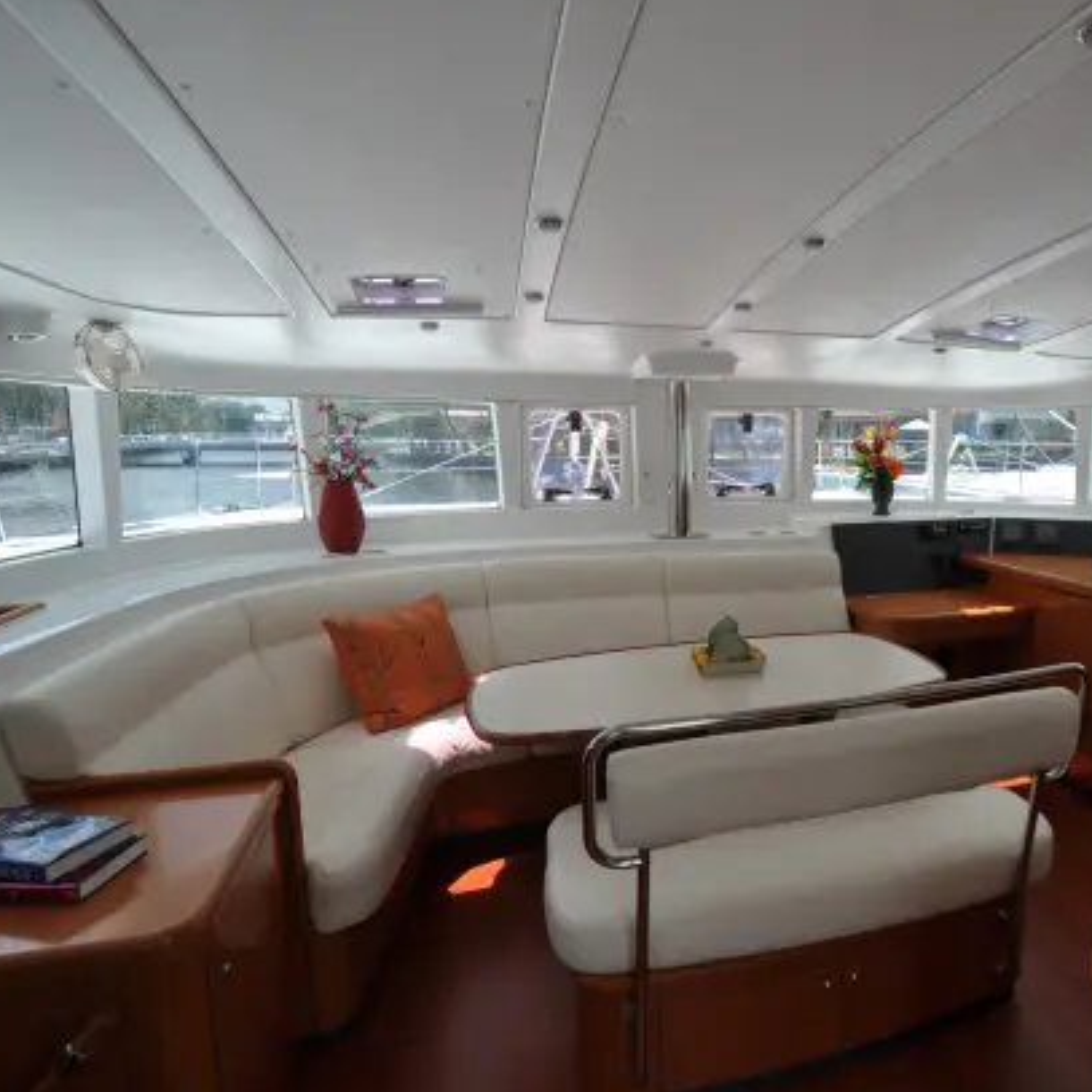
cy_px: 549
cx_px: 781
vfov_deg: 74.8
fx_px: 714
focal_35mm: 20
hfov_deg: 71.1
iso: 200
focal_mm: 10
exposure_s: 1/800
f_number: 3.5
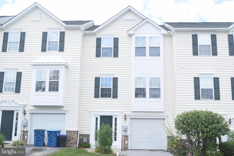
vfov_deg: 31.9
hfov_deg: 46.4
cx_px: 117
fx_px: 273
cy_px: 78
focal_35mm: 42
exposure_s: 1/250
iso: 280
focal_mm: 28
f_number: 8
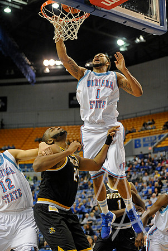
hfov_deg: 17.5
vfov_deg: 26.0
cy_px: 126
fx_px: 545
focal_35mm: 78
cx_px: 84
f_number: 3.2
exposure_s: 1/1000
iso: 4000
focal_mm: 78
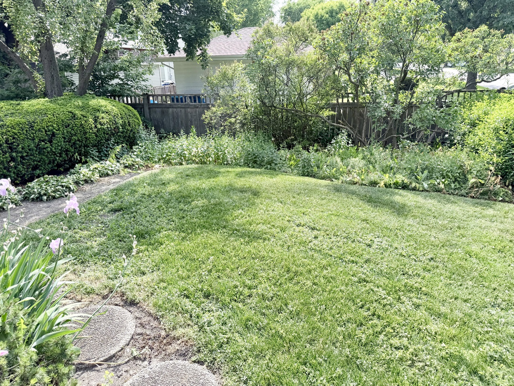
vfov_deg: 56.8
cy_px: 193
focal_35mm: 24
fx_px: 356
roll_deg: +2.0
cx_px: 257
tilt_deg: -19.2
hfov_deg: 71.6
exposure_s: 1/1174
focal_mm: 6.76
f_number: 1.78
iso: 80
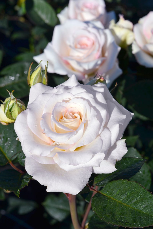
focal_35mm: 75
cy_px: 114
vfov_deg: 27.0
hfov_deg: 18.2
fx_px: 478
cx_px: 76
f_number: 9
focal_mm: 50
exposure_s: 1/320
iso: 100
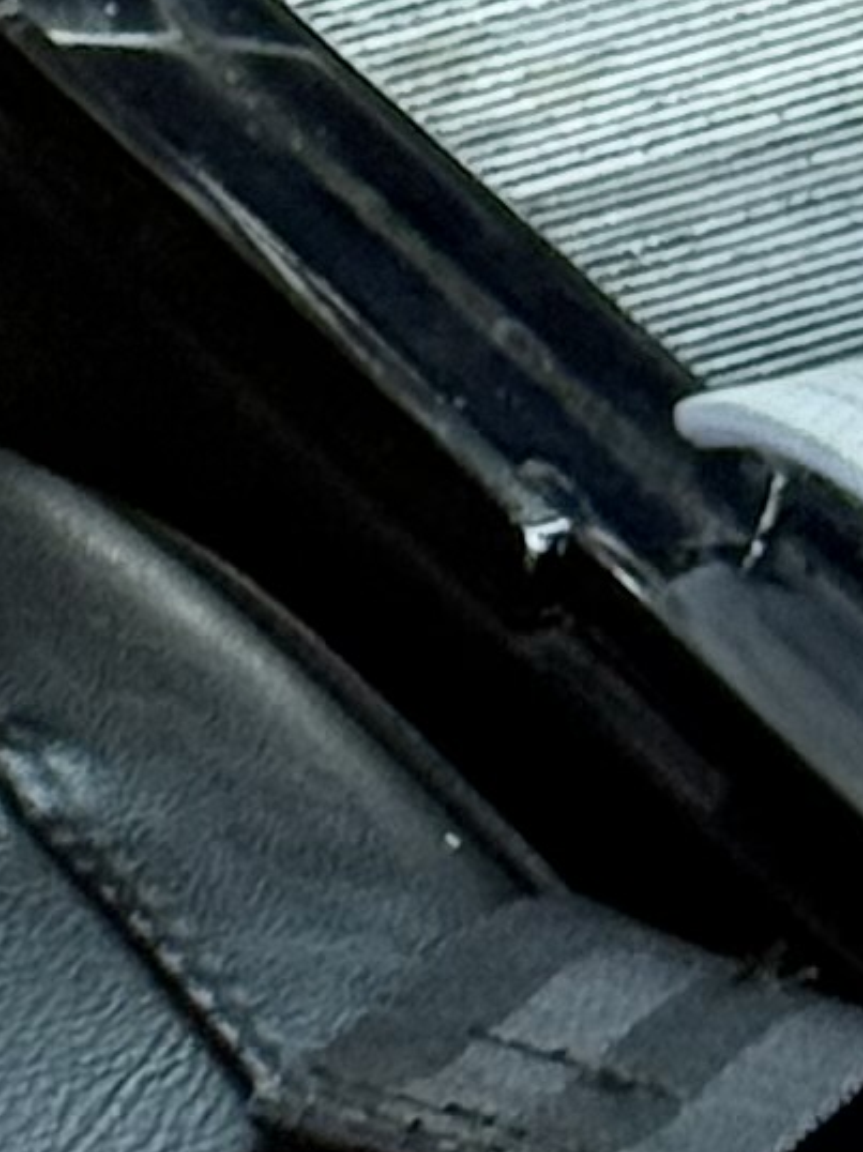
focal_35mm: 360
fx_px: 11976
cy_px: -529
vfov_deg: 5.5
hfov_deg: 4.0
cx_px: -1439
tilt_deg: -29.2
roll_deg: -3.1
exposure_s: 1/349
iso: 64
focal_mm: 6.76
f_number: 1.78
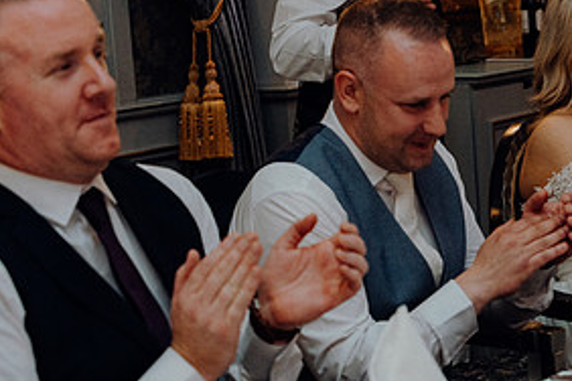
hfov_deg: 19.5
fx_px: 1636
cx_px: 487
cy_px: 102
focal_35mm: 103
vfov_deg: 13.3
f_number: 3.5
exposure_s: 1/160
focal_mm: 50
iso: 2500
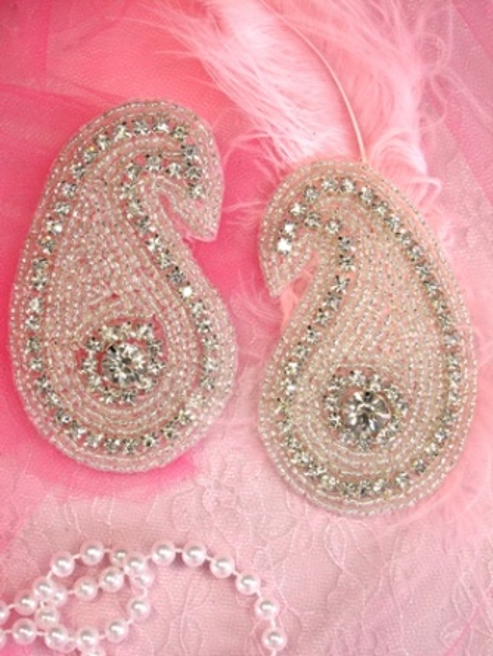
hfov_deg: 25.2
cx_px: 246
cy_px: 328
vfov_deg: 33.2
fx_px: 1101
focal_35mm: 58
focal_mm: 10.4
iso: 80
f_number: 5.5
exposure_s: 1/125
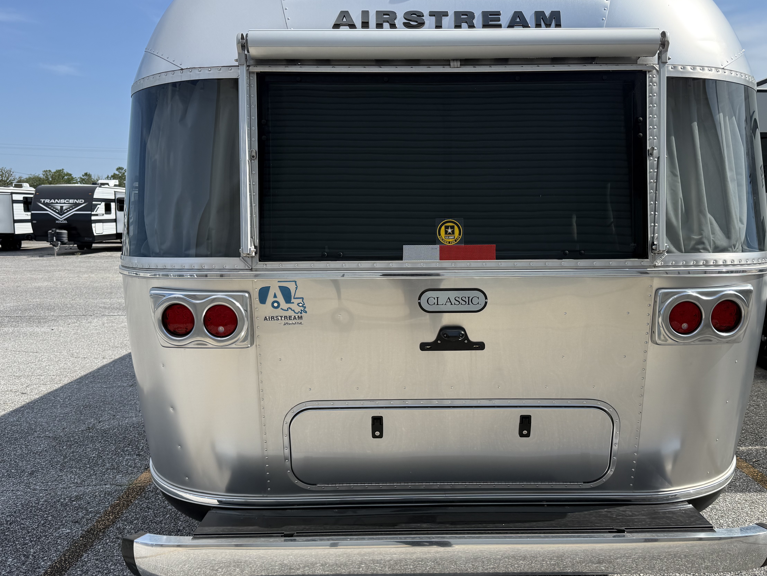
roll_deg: -1.7
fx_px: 687
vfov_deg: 45.4
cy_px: 287
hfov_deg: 58.3
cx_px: 417
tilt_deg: -6.6
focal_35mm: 31
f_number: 1.78
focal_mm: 6.76
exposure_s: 1/4167
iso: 80
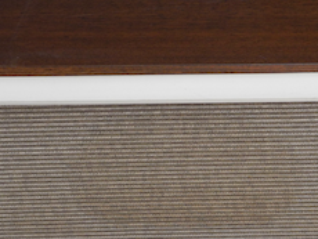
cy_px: 265
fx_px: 1150
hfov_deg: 15.5
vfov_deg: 11.7
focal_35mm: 125
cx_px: 321
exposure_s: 1/30
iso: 110
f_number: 3.2
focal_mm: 9.7
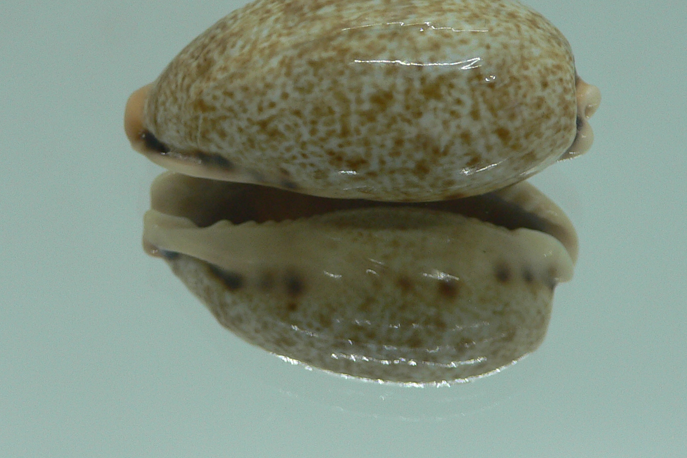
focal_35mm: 54
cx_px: 374
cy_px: 168
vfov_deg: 25.0
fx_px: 1030
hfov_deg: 36.8
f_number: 2.8
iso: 100
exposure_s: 1/60
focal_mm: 4.6
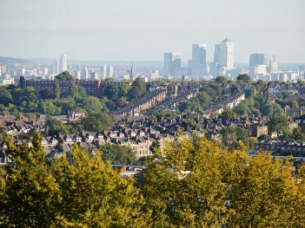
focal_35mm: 255
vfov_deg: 5.8
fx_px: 2242
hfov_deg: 7.8
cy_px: 114
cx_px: 170
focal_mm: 155
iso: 160
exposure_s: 1/500
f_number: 5.6
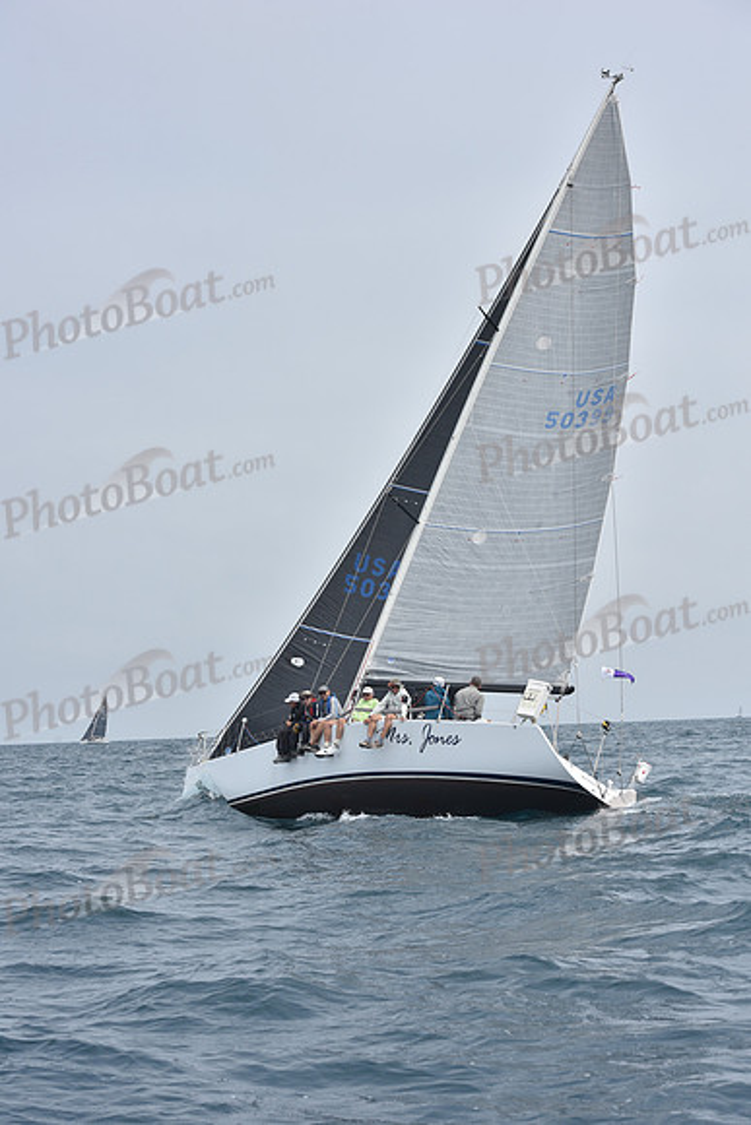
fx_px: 2189
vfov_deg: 28.8
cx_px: 376
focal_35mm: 70
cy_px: 562
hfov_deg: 19.5
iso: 250
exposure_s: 1/800
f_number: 10
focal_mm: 70
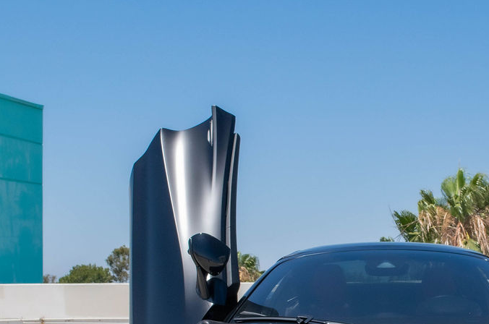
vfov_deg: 15.6
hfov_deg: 23.3
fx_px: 1166
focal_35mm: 86
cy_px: 296
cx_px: 390
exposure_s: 1/2000
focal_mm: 24
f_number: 7.1
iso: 400
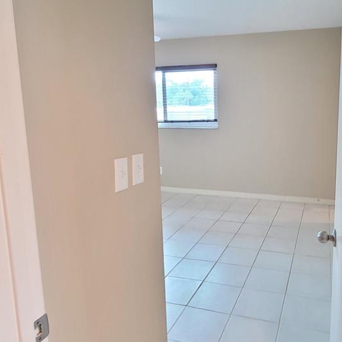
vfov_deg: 60.7
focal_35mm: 26
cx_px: 227
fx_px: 291
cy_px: 150
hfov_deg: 59.6
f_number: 2.2
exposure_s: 1/40
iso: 320
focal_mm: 2.2
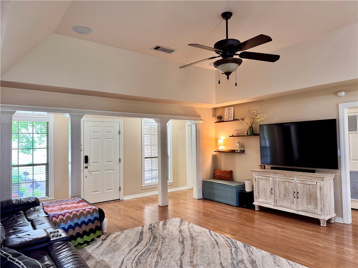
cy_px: 134
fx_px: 248
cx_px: 179
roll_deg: +1.2
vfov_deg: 56.8
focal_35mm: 24
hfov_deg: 71.6
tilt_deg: +1.3
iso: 200
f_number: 1.78
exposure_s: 1/60
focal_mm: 6.76
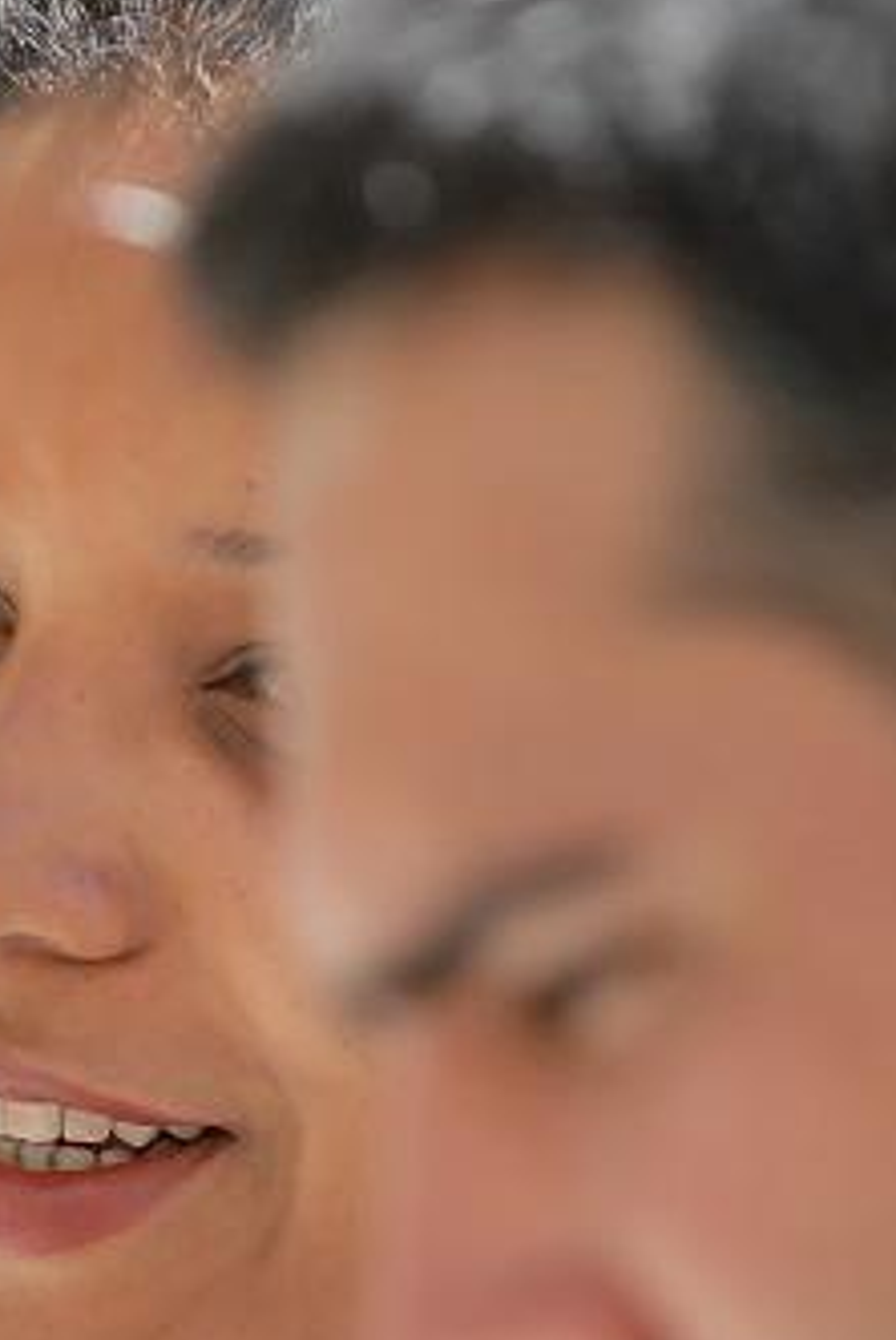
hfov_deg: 2.2
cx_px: 61
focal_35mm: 632
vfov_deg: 3.3
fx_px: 23544
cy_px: 1057
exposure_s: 1/1000
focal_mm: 200
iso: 400
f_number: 2.8
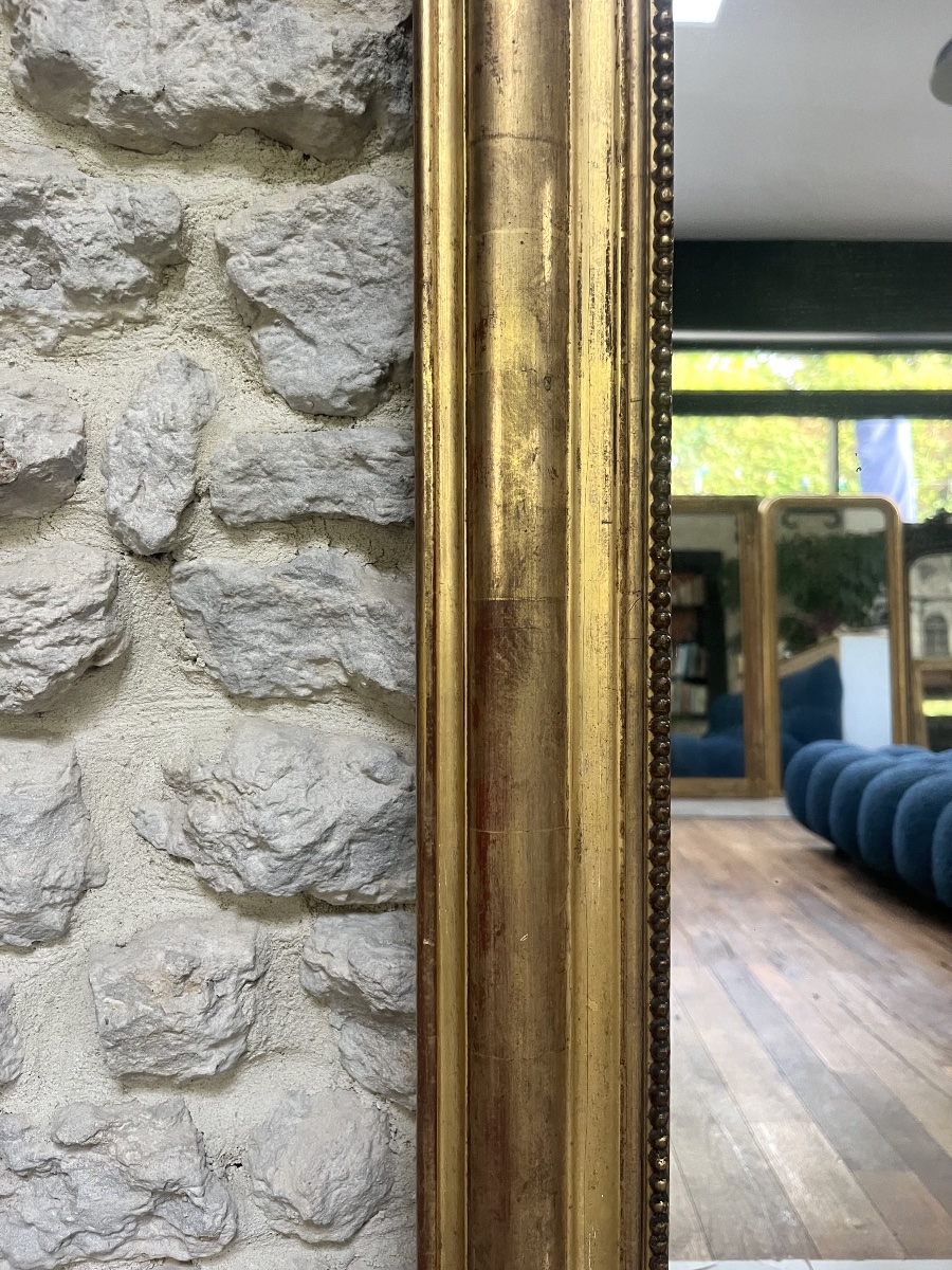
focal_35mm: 26
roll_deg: -0.6
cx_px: 476
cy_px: 635
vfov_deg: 67.3
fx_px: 953
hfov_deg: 53.1
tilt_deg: -2.6
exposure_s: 1/60
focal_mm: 5.1
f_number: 1.6
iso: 200
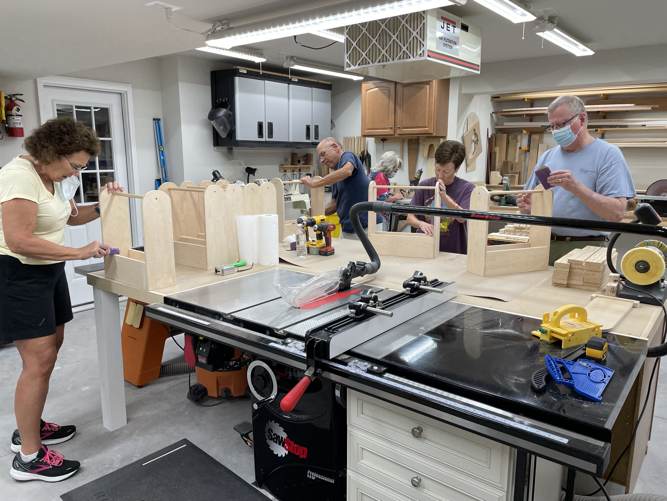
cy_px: 250
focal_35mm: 26
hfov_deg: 67.3
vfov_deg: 53.1
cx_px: 334
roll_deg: -0.2
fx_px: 501
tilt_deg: -10.2
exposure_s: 1/120
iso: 64
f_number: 1.6
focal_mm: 4.2
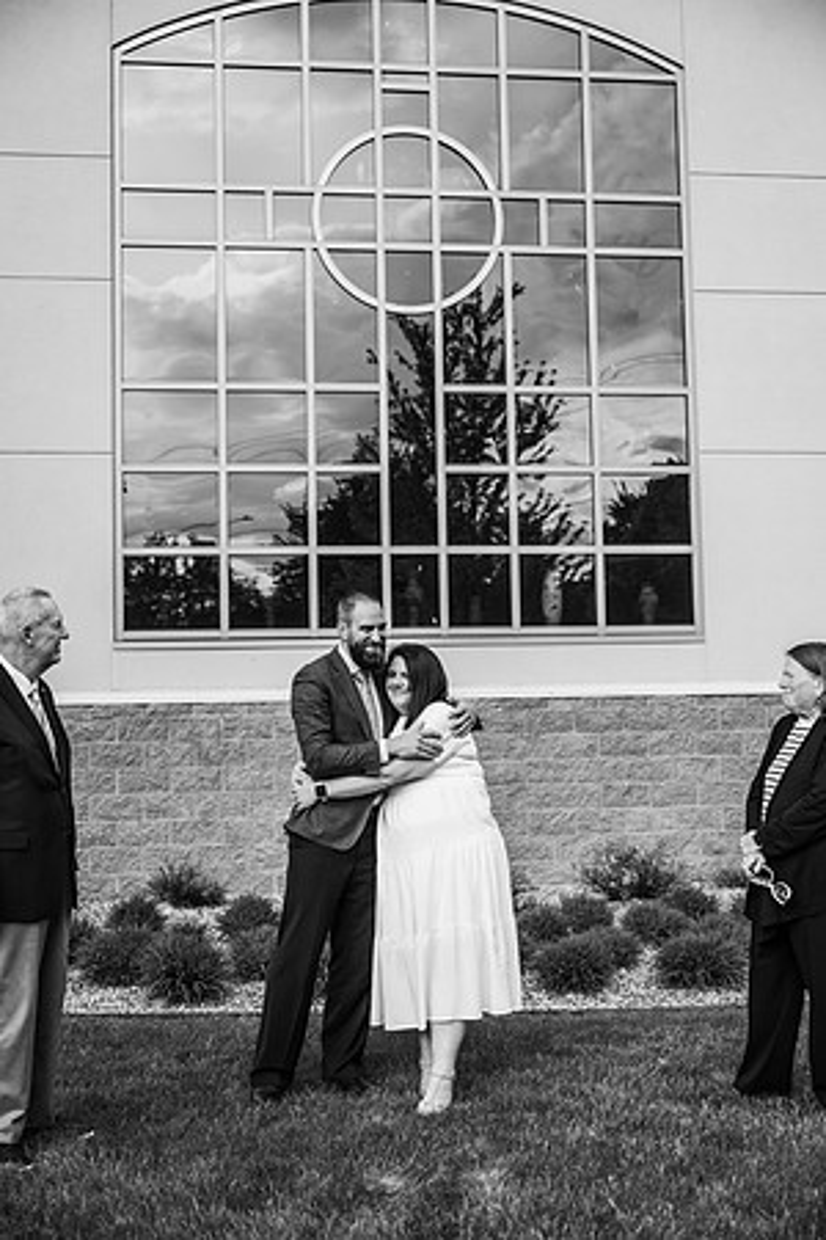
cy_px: 620
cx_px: 413
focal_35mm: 43
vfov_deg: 45.4
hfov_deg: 31.2
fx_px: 1480
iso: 200
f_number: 2.8
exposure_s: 1/1600
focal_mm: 43
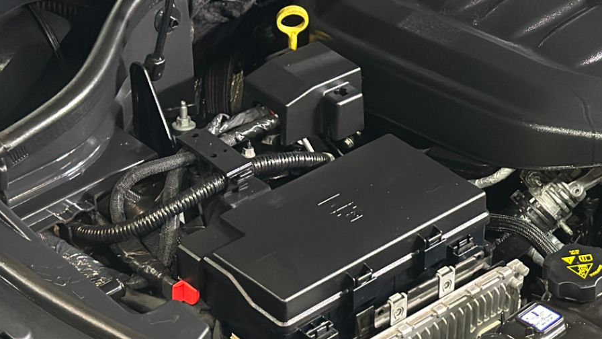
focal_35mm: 112
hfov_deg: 18.5
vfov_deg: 10.8
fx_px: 1788
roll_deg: -2.3
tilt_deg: -31.8
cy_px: 54
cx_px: 621
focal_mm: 6.86
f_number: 1.78
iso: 640
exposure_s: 1/40
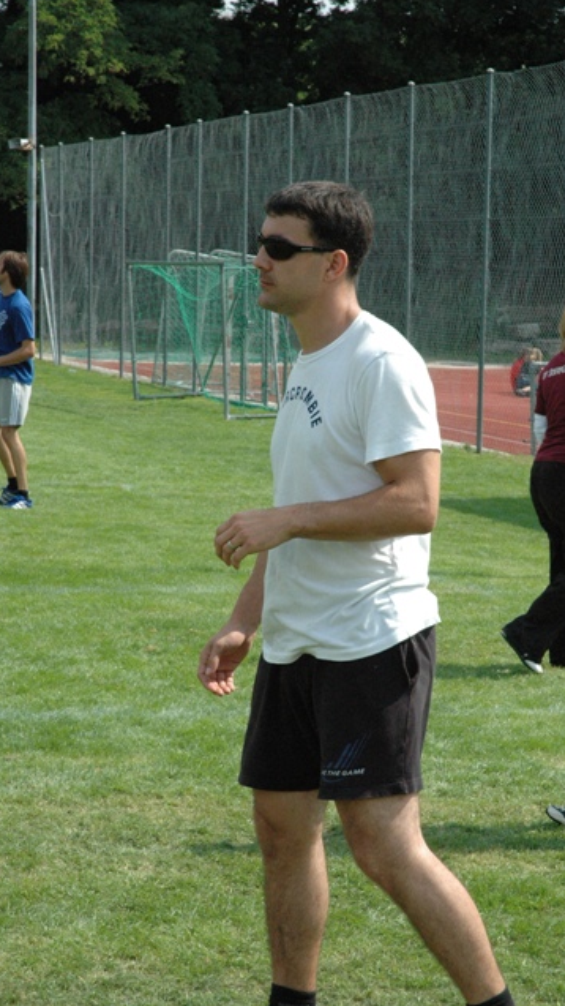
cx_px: 288
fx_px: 2732
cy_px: 502
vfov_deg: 20.8
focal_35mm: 103
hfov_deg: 11.8
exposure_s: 1/800
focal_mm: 65
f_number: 14
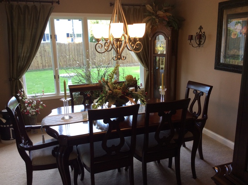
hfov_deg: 56.9
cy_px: 92
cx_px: 124
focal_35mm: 32
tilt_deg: -12.3
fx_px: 229
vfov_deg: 44.1
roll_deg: +1.5
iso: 32
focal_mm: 3.3
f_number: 2.4
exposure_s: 1/40
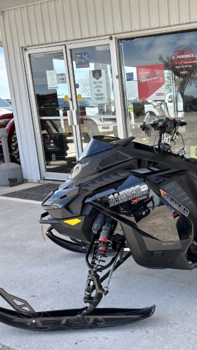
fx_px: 371
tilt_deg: -12.6
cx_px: 216
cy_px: 183
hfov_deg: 27.2
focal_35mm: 40
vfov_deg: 50.5
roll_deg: +2.6
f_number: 1.6
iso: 50
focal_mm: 5.96
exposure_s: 1/758
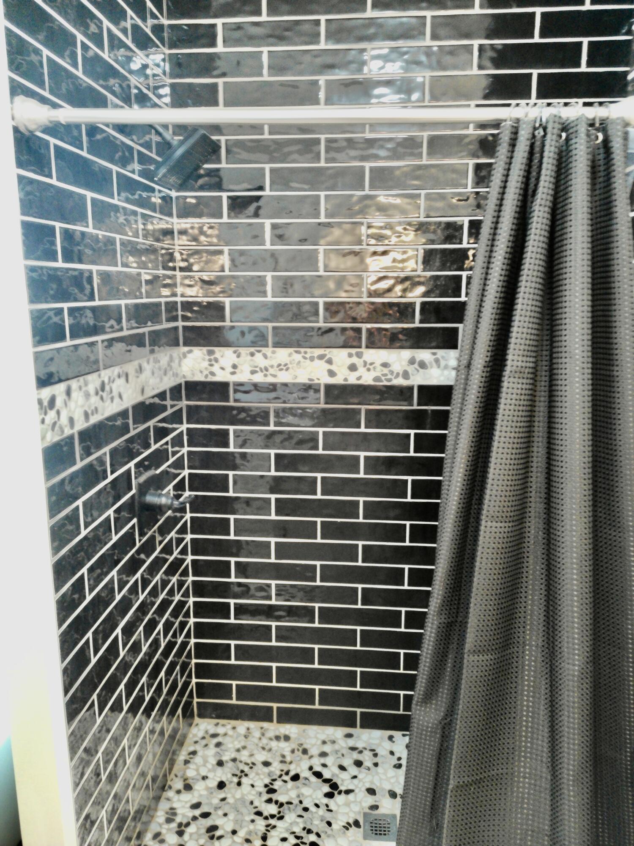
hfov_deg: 71.6
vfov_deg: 87.8
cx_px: 317
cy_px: 423
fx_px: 440
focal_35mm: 18
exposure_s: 1/8
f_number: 1.8
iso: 400
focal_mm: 3.37
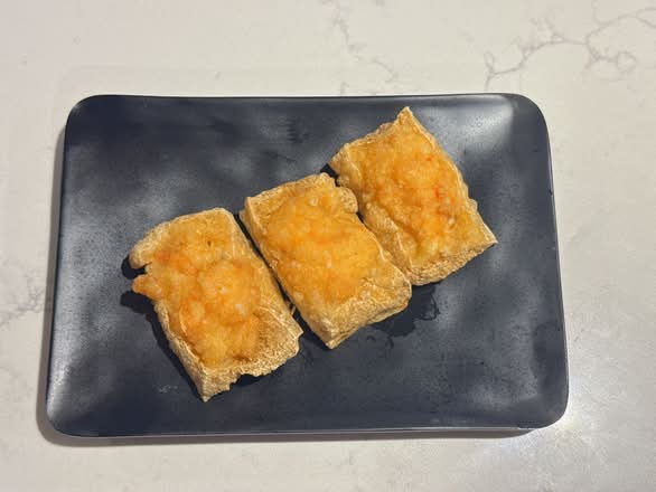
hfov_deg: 39.6
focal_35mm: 48
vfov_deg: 30.3
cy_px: 246
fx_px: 910
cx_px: 328
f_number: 1.78
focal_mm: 6.76
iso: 100
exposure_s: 1/60
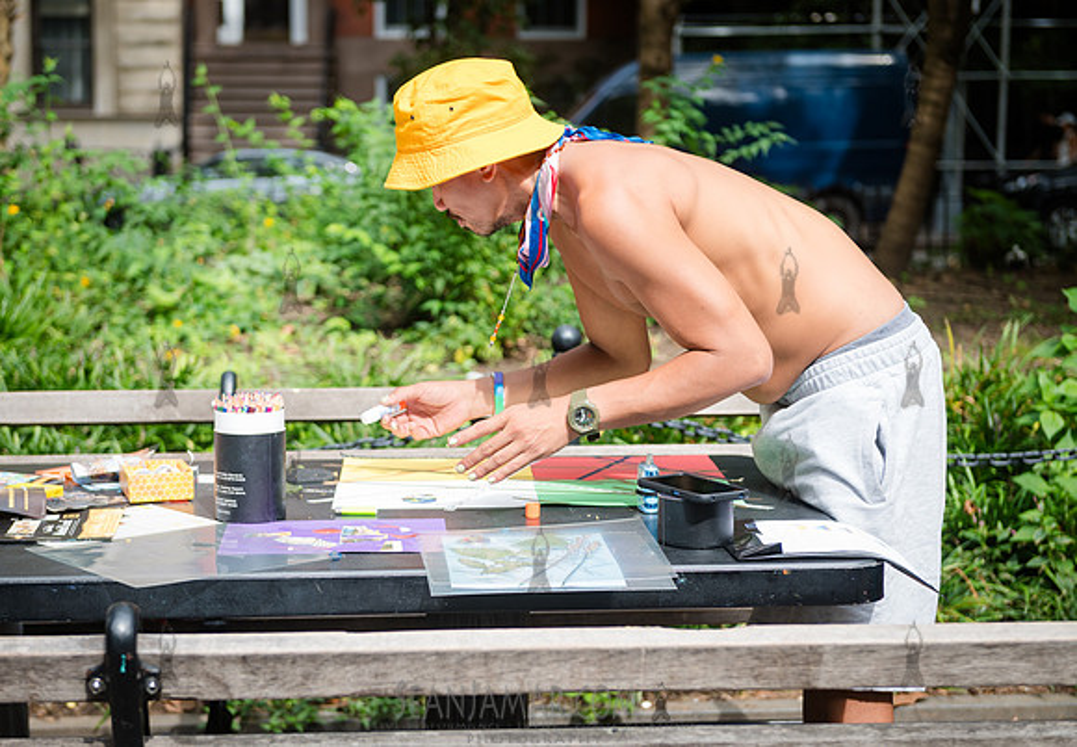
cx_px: 505
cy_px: 380
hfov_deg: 29.5
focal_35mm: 68
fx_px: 2046
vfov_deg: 20.7
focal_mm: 62
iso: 320
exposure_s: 1/500
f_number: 4
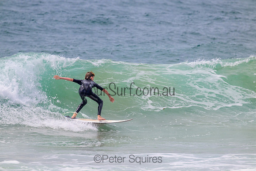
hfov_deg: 2.6
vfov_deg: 1.7
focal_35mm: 800
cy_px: 86
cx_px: 128
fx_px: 5690
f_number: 11
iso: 800
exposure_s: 1/2000
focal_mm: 800
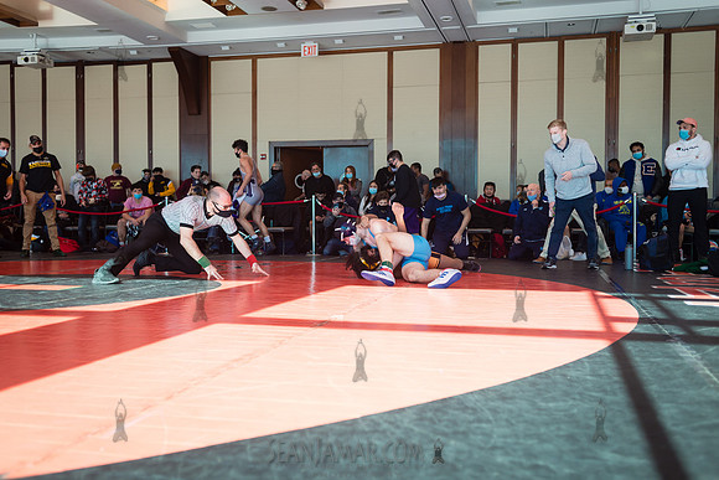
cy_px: 240
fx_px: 712
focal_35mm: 36
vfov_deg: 37.2
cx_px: 360
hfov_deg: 53.6
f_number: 3.2
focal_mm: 35
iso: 400
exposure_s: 1/400
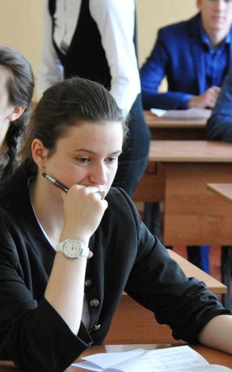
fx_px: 2015
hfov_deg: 6.6
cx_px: 154
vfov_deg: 10.5
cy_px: 186
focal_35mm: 199
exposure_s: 1/50
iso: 3200
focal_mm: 86
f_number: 5.6
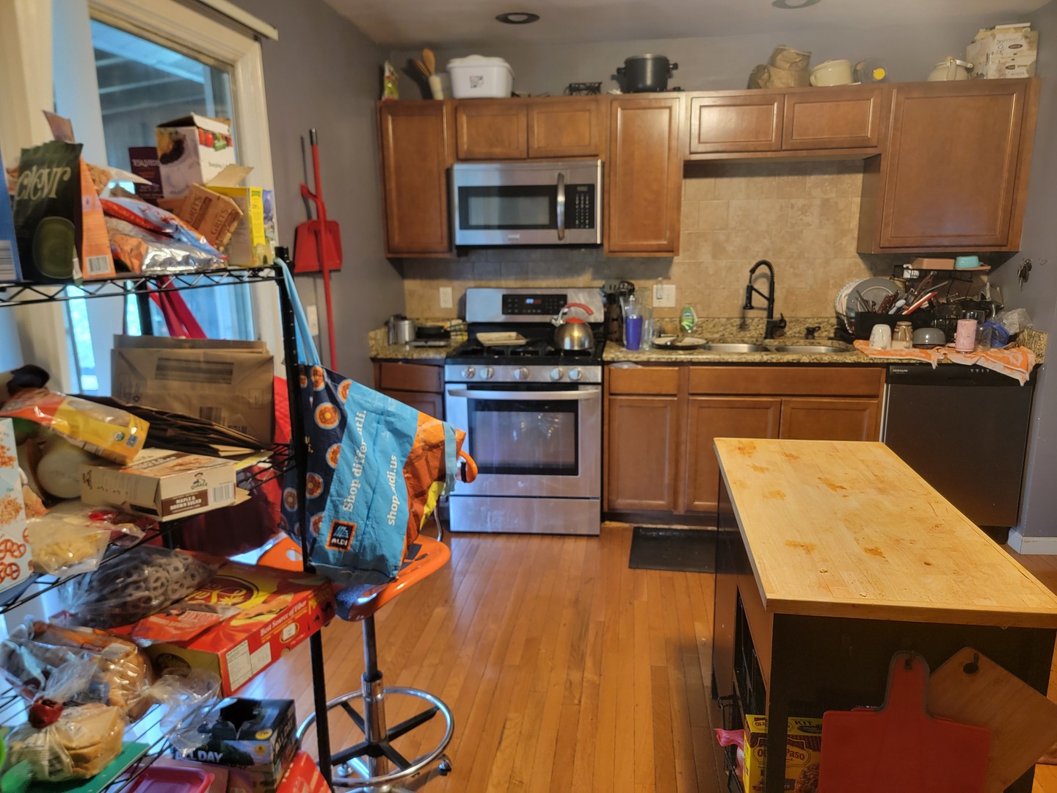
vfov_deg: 56.8
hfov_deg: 71.6
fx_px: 733
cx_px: 528
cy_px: 396
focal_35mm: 24
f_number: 1.8
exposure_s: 1/40
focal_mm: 6.7
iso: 320
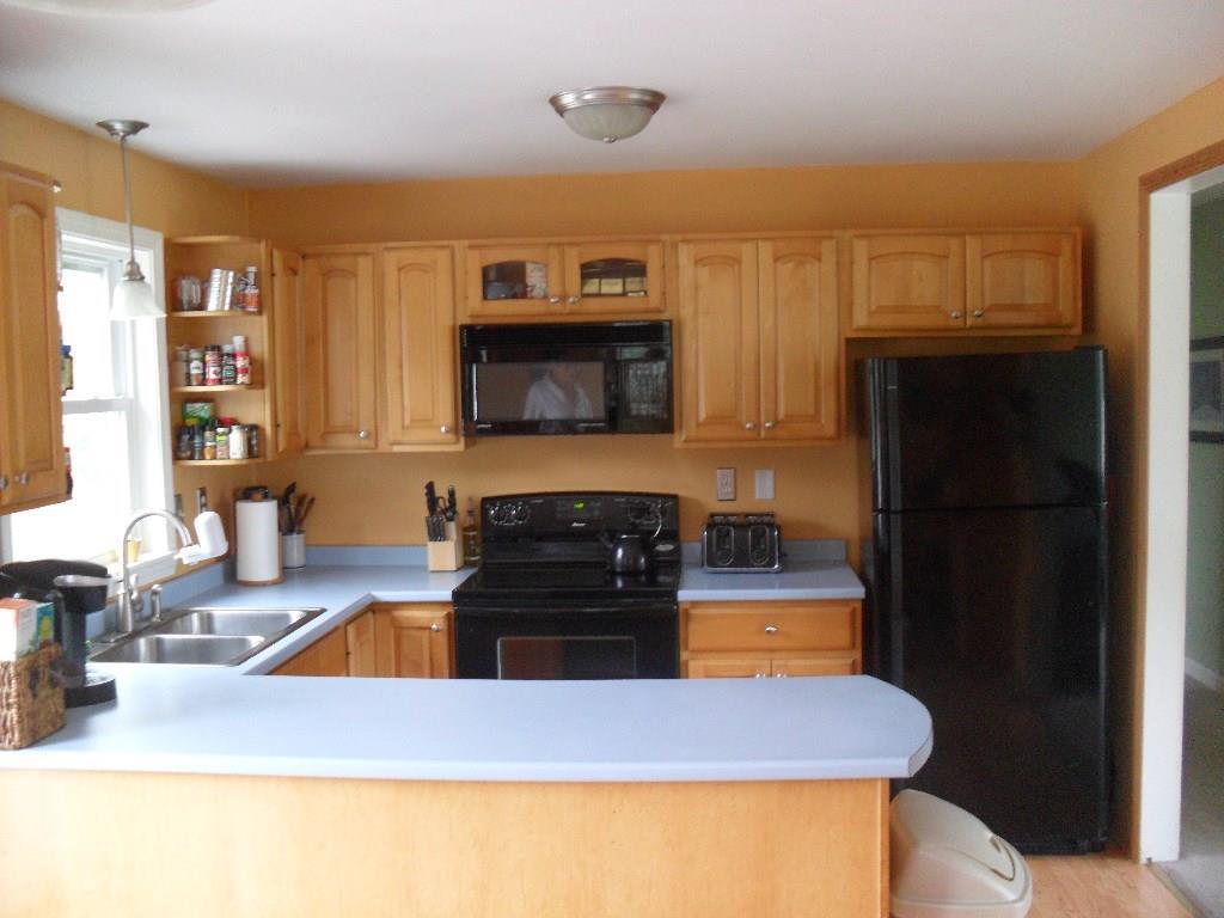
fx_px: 1238
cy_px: 459
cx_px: 612
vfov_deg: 40.7
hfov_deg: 52.6
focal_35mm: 35
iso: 200
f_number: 3
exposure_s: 1/15
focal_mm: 6.3
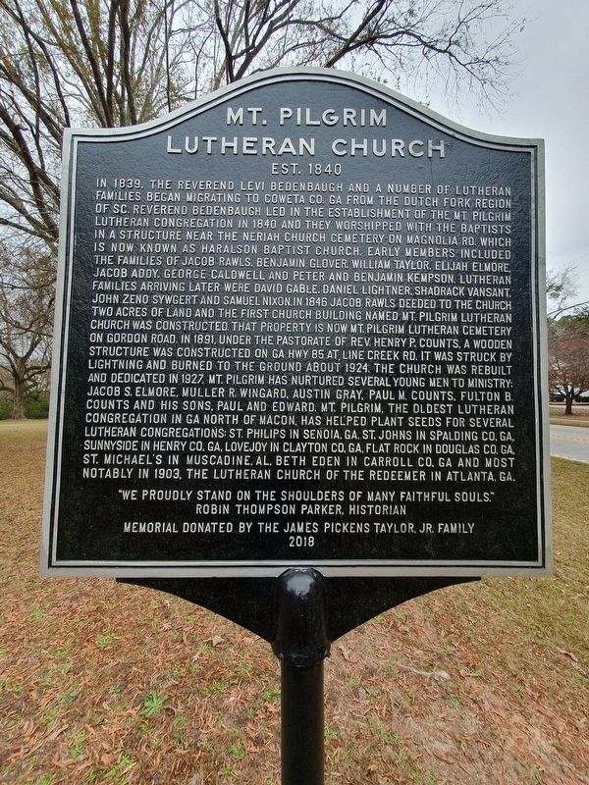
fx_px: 295
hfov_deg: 89.9
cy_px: 392
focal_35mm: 13
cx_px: 294
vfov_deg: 106.2
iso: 50
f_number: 2.2
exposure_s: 1/202
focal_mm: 1.8
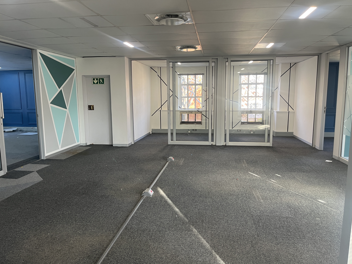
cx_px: 176
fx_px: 264
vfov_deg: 53.1
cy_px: 132
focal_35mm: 26
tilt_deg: -9.3
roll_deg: +0.1
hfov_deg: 67.3
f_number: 1.6
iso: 64
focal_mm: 5.1
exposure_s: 1/50
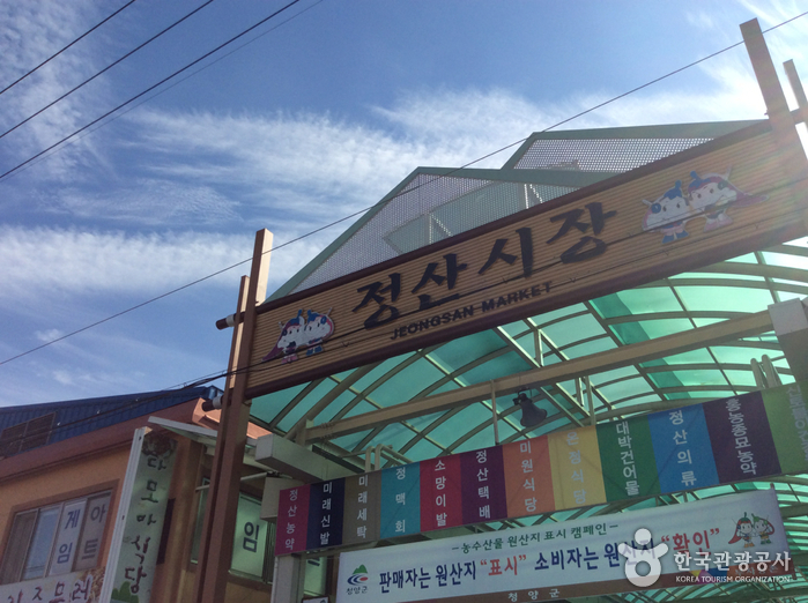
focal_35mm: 33
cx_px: 404
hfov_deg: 55.4
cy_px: 302
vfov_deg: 42.8
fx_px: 769
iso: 32
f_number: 2.4
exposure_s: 1/1972
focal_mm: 3.3
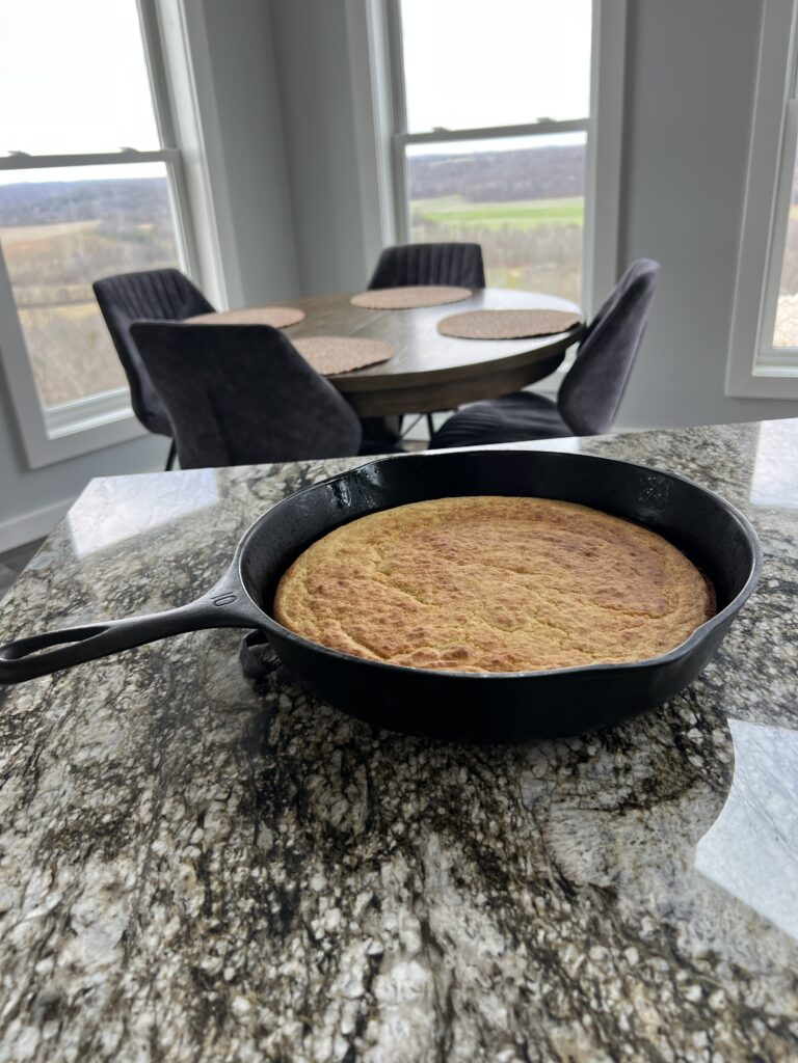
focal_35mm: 26
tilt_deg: -24.2
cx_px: 399
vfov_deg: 67.3
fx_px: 799
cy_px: 532
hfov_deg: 53.1
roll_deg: +4.9
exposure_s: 1/120
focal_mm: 5.7
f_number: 1.5
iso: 64
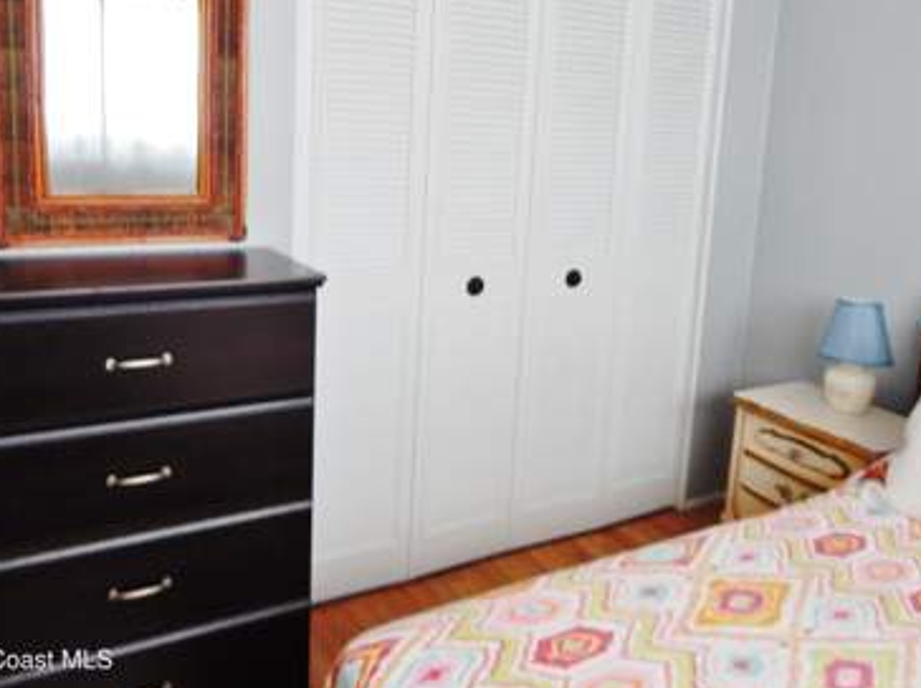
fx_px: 771
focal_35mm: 29
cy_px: 244
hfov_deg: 61.7
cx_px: 430
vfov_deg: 47.5
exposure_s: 1/30
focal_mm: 4
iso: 220
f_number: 3
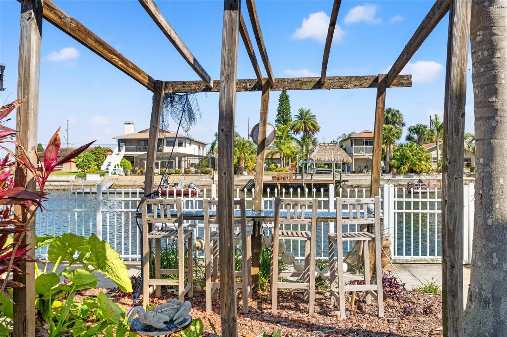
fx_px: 401
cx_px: 254
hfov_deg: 64.6
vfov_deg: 45.7
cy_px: 168
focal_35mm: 28
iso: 400
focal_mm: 19
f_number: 7.1
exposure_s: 1/1600
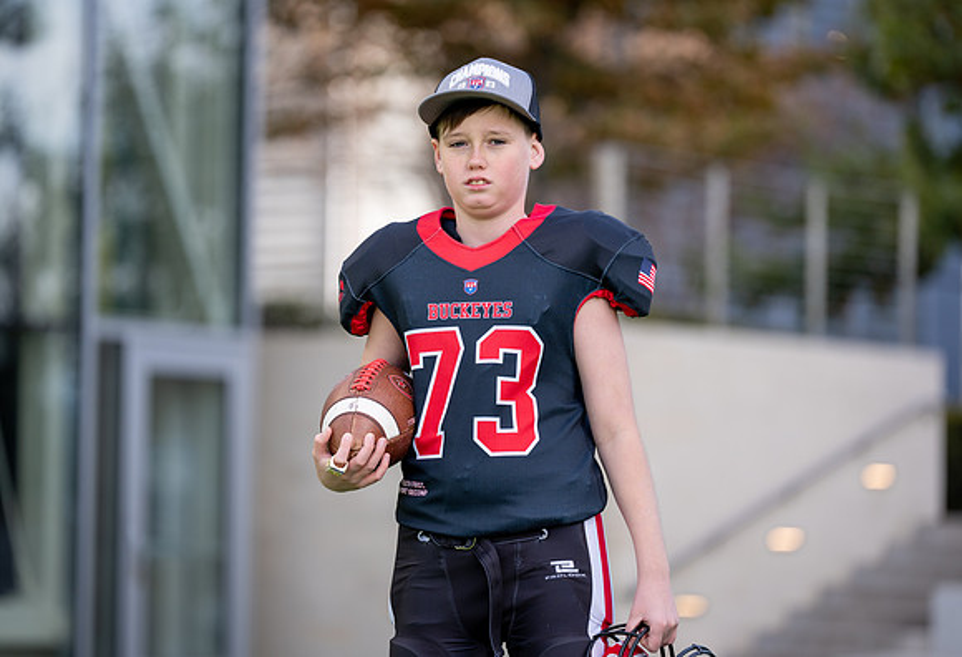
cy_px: 312
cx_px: 487
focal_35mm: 172
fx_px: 4621
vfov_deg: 8.1
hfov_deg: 11.9
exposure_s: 1/500
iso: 100
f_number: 2.8
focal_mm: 158
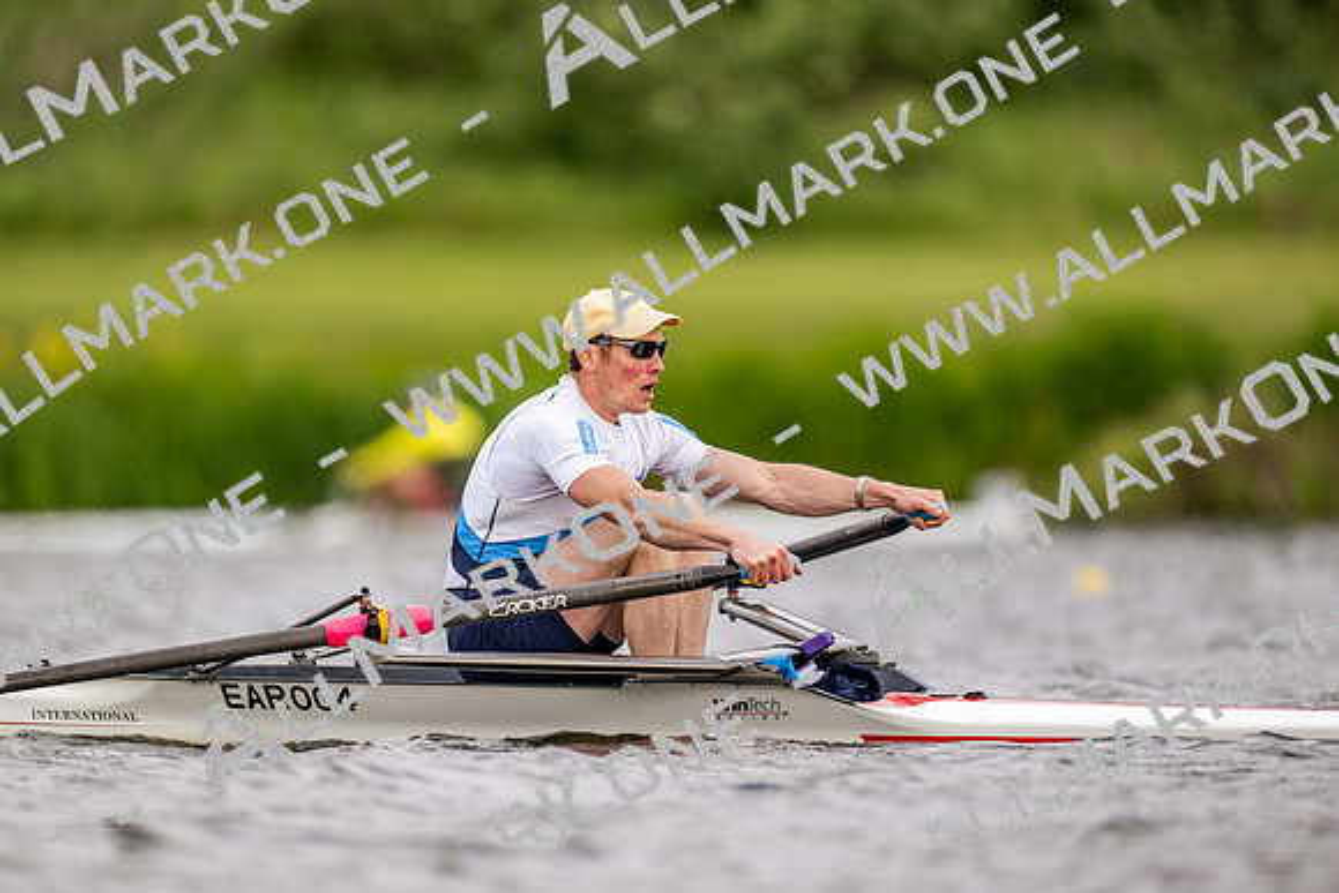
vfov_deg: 2.3
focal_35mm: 600
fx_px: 22321
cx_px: 670
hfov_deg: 3.4
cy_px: 446
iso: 720
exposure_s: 1/2500
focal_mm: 600
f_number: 4
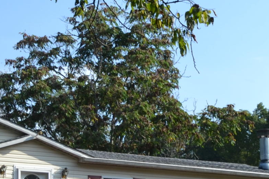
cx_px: -16
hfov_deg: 17.4
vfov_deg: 11.8
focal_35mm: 114
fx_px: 852
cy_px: 215
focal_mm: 20
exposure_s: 1/250
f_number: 8
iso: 100
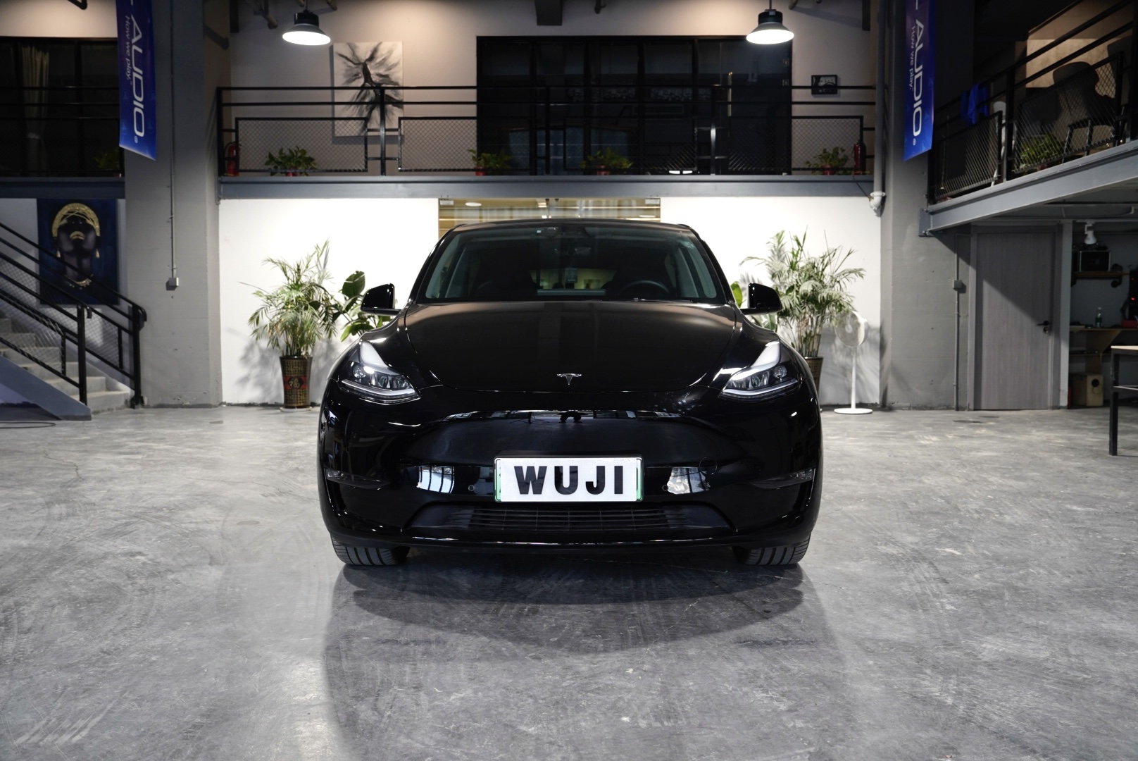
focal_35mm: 30
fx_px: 949
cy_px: 380
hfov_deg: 61.9
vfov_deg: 43.7
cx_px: 569
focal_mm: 30
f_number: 4.5
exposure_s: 1/60
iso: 800
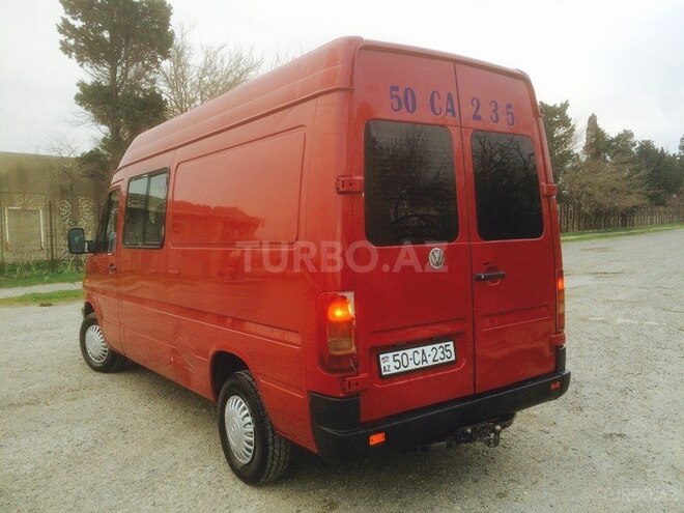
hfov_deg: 61.7
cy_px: 256
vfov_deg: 48.2
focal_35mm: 29
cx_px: 342
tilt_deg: -5.1
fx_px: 573
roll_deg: -0.5
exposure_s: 1/50
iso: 32
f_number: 2.2
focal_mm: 4.15
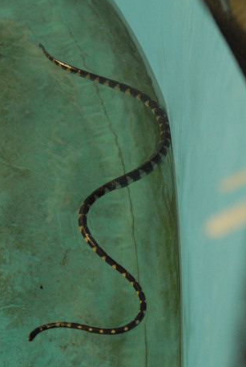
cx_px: 107
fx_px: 562
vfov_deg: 36.2
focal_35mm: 55
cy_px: 172
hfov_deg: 24.7
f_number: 4
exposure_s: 1/60
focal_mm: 28
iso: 1600
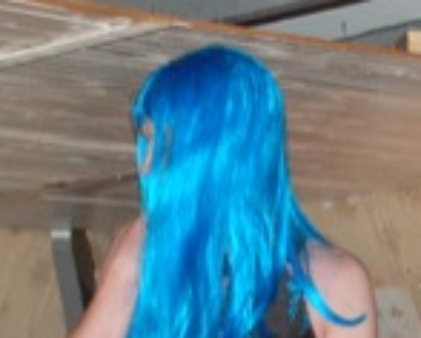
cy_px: 251
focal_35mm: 214
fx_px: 2670
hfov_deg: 9.0
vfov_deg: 7.2
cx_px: 347
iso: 1600
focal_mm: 35
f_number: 5
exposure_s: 1/60
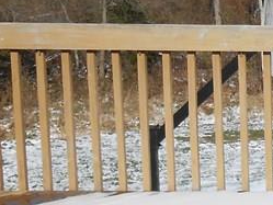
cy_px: 65
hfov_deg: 16.6
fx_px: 844
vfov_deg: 13.8
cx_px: 420
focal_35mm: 107
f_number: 3.5
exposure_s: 1/1000
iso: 80
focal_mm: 4.6
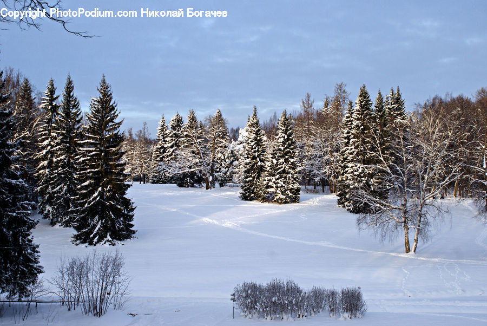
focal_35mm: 52
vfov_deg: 25.8
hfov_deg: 37.8
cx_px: 244
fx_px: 711
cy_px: 163
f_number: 9
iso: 100
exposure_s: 1/100
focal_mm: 35
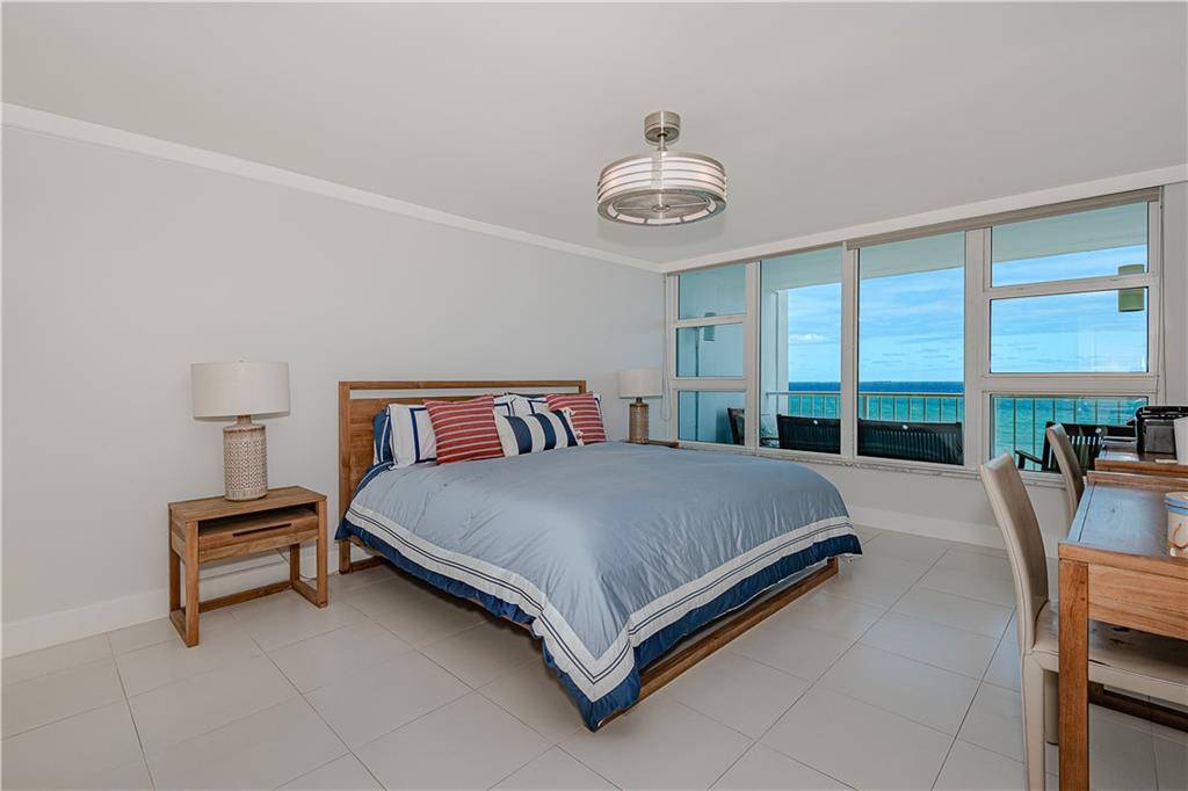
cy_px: 396
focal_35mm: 16
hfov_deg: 96.8
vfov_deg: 73.7
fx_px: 528
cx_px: 594
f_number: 9
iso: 200
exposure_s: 1/200
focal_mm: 16
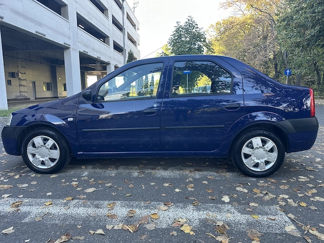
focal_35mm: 24
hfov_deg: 71.6
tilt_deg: -7.6
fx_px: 225
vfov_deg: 56.8
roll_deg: +1.4
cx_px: 162
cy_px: 122
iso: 64
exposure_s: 1/142
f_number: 1.78
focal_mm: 6.86
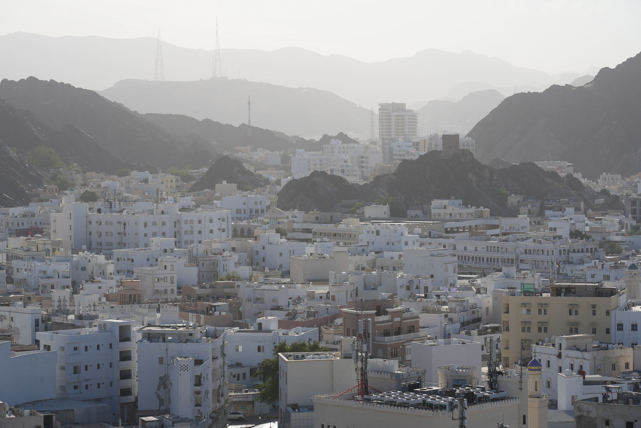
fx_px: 1870
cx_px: 320
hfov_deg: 19.5
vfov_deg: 13.0
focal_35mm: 105
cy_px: 214
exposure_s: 1/640
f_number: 8
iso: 100
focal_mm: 105
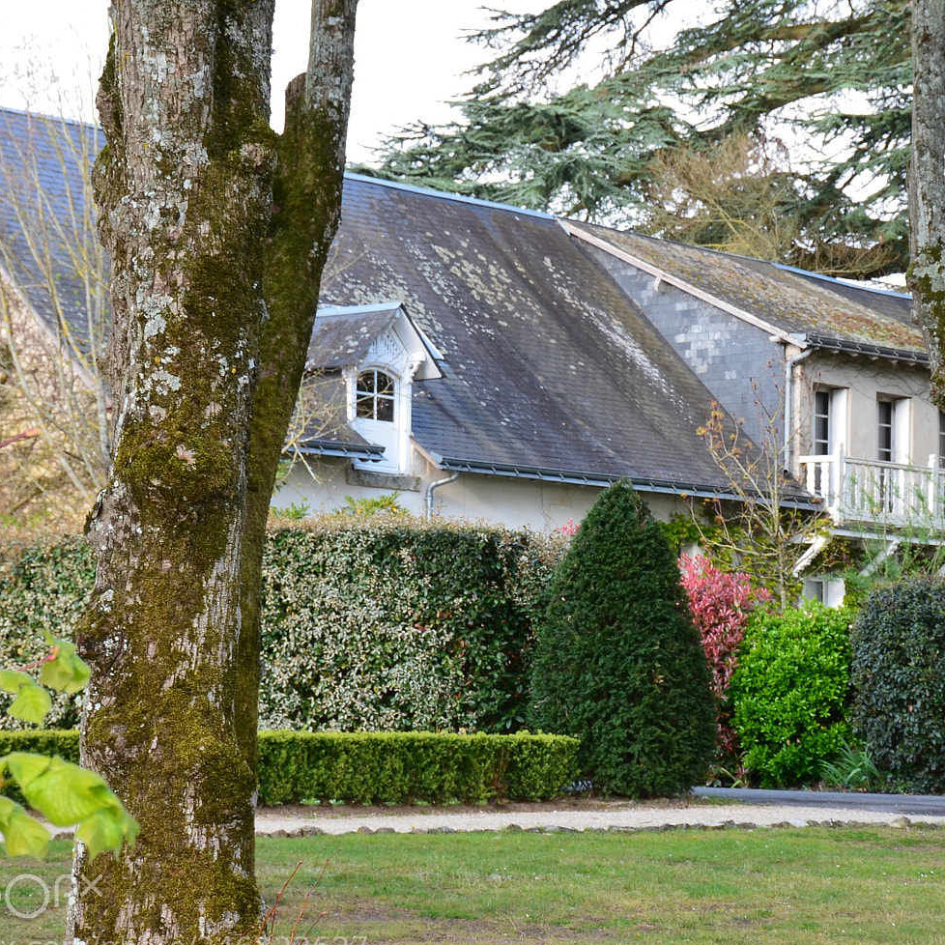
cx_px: 636
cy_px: 511
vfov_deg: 13.5
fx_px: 3984
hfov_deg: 13.5
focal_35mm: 129
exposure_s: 1/60
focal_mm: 62
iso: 320
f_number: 10
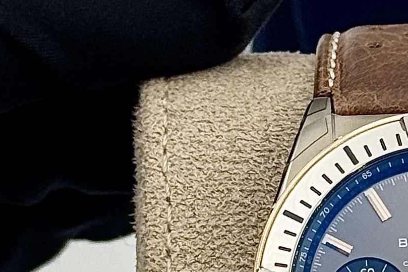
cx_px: 432
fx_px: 1484
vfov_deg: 10.3
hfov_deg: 15.3
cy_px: 306
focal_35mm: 131
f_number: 1.78
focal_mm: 6.76
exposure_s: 1/229
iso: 64
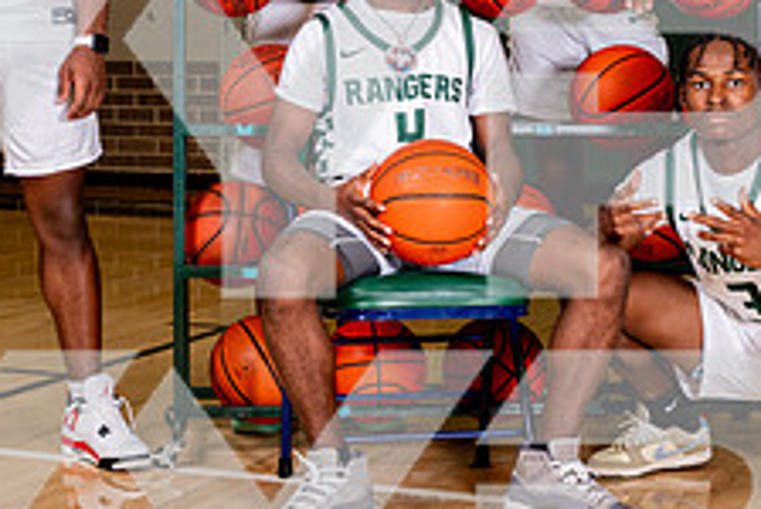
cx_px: 381
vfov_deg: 14.7
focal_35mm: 93
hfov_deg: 21.9
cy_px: 111
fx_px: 1968
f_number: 7.1
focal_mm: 32
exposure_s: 1/320
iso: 800
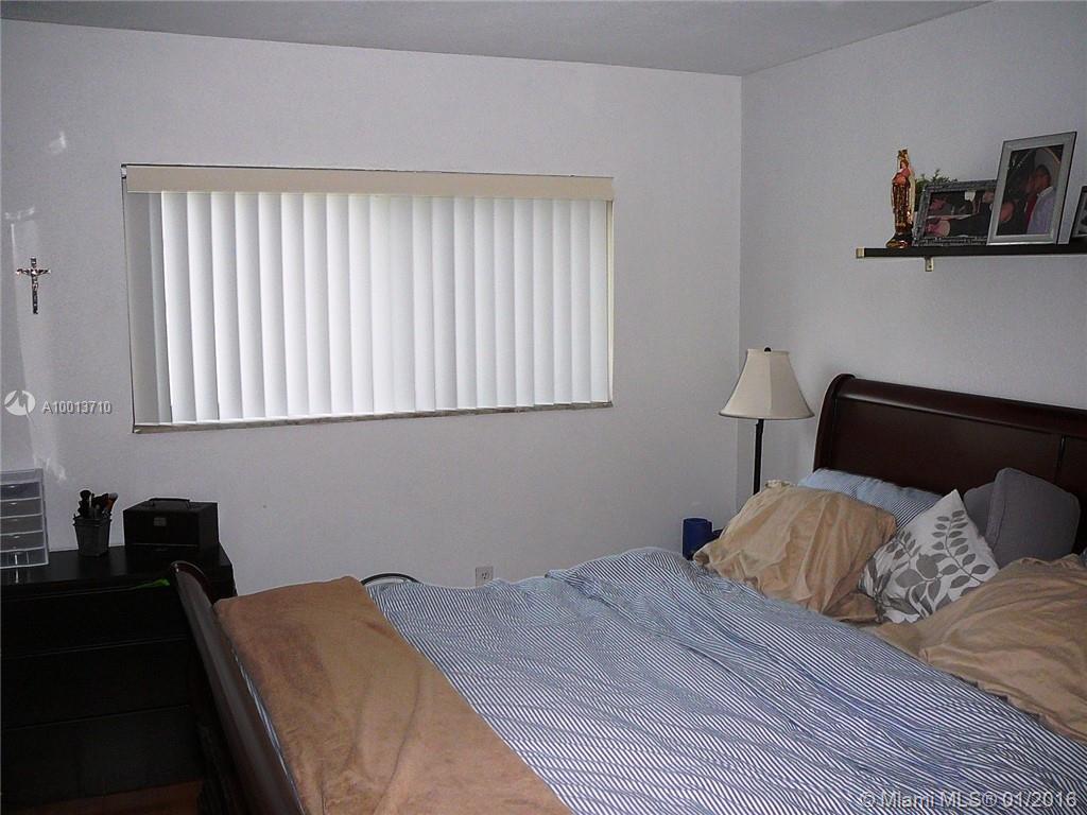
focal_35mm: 35
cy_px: 408
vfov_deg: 40.7
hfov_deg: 52.6
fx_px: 1099
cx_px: 544
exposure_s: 1/30
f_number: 2.8
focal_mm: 5.2
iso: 125
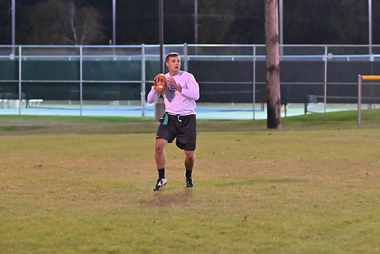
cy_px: 127
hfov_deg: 10.2
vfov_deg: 6.8
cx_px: 190
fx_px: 2133
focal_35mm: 202
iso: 6400
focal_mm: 135
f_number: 4
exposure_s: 1/400
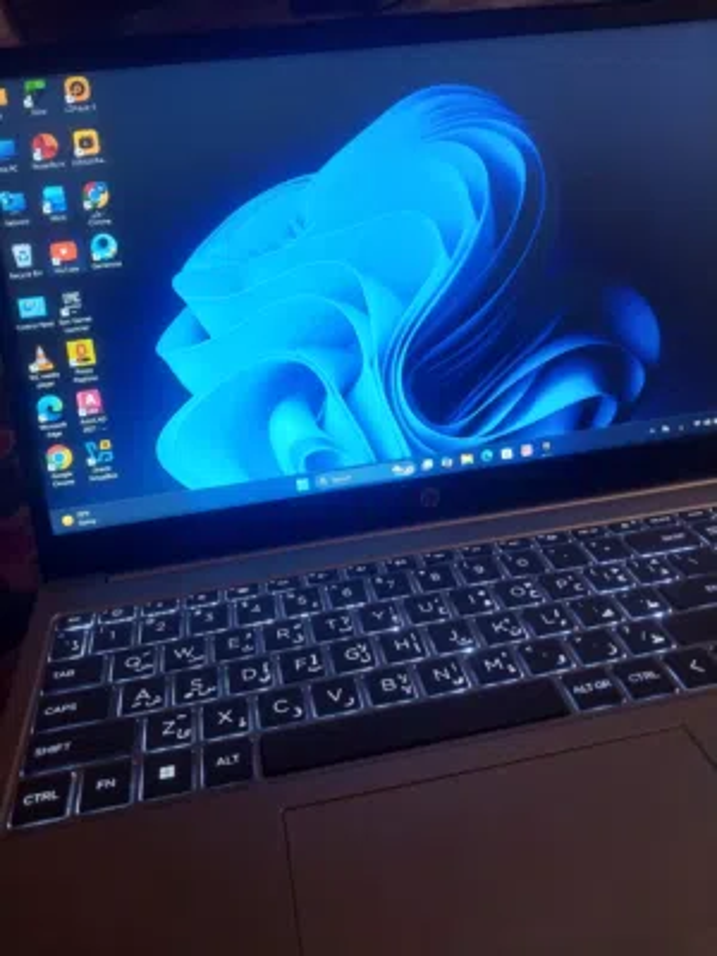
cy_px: 478
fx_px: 718
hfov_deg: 53.1
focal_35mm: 26
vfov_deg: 67.3
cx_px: 358
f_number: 1.8
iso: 400
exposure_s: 1/50
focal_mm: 4
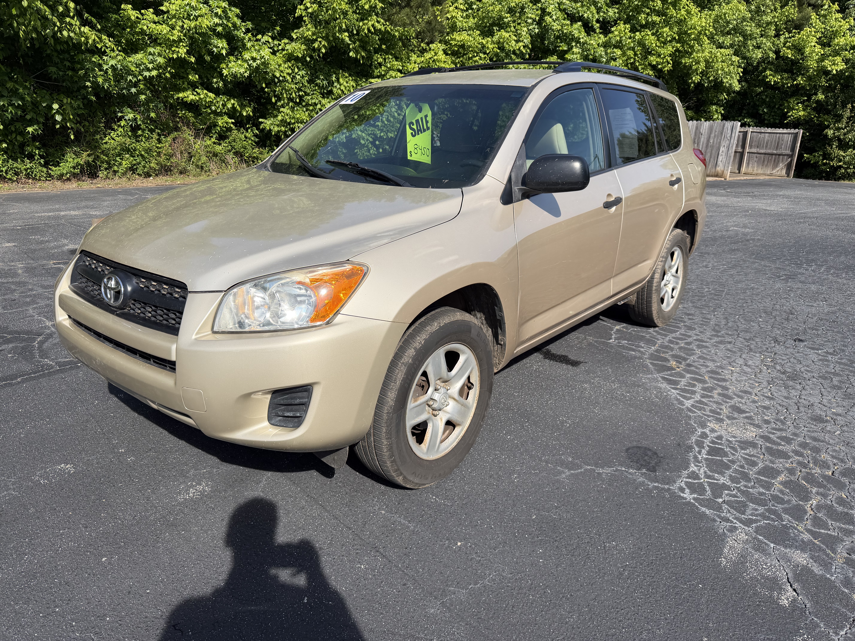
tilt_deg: -17.1
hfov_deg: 71.6
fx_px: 593
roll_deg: -2.3
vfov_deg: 56.8
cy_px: 320
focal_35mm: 24
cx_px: 428
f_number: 1.78
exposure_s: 1/4167
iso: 100
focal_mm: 6.76
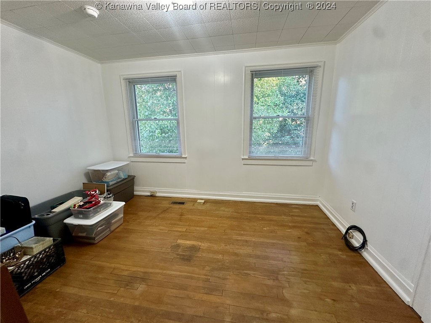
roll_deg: +1.2
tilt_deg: -11.4
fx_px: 174
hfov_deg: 102.1
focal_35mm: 14
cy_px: 162
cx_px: 216
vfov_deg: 85.7
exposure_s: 1/60
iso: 160
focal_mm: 2.22
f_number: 2.2
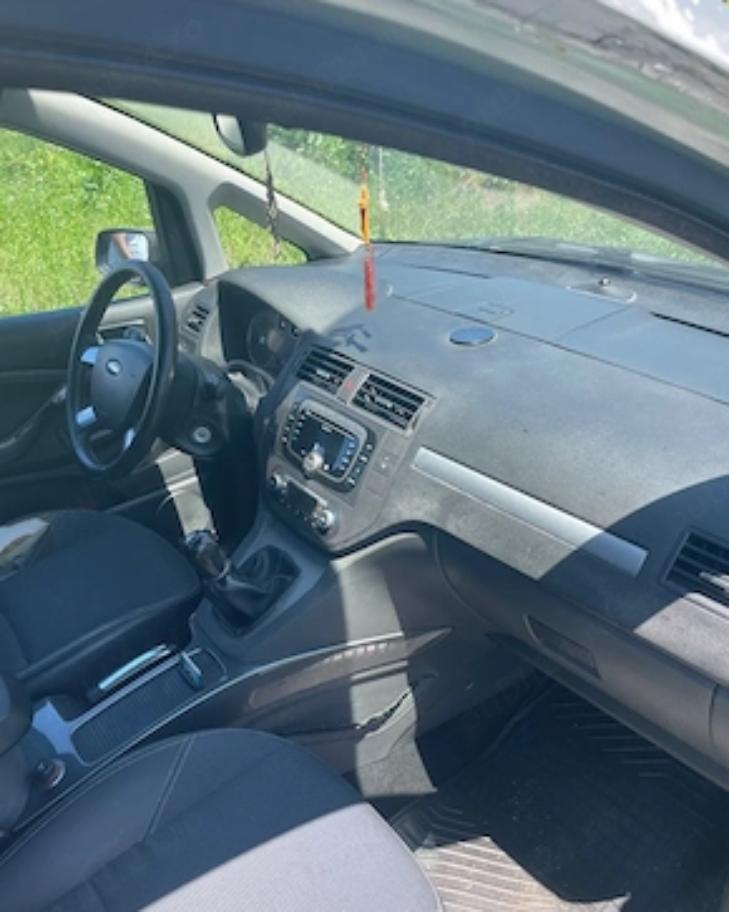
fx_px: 756
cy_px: 497
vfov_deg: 62.1
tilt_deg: -30.0
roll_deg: +3.6
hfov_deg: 51.5
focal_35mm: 28
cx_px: 357
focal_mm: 4.2
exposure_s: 1/590
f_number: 1.6
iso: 32
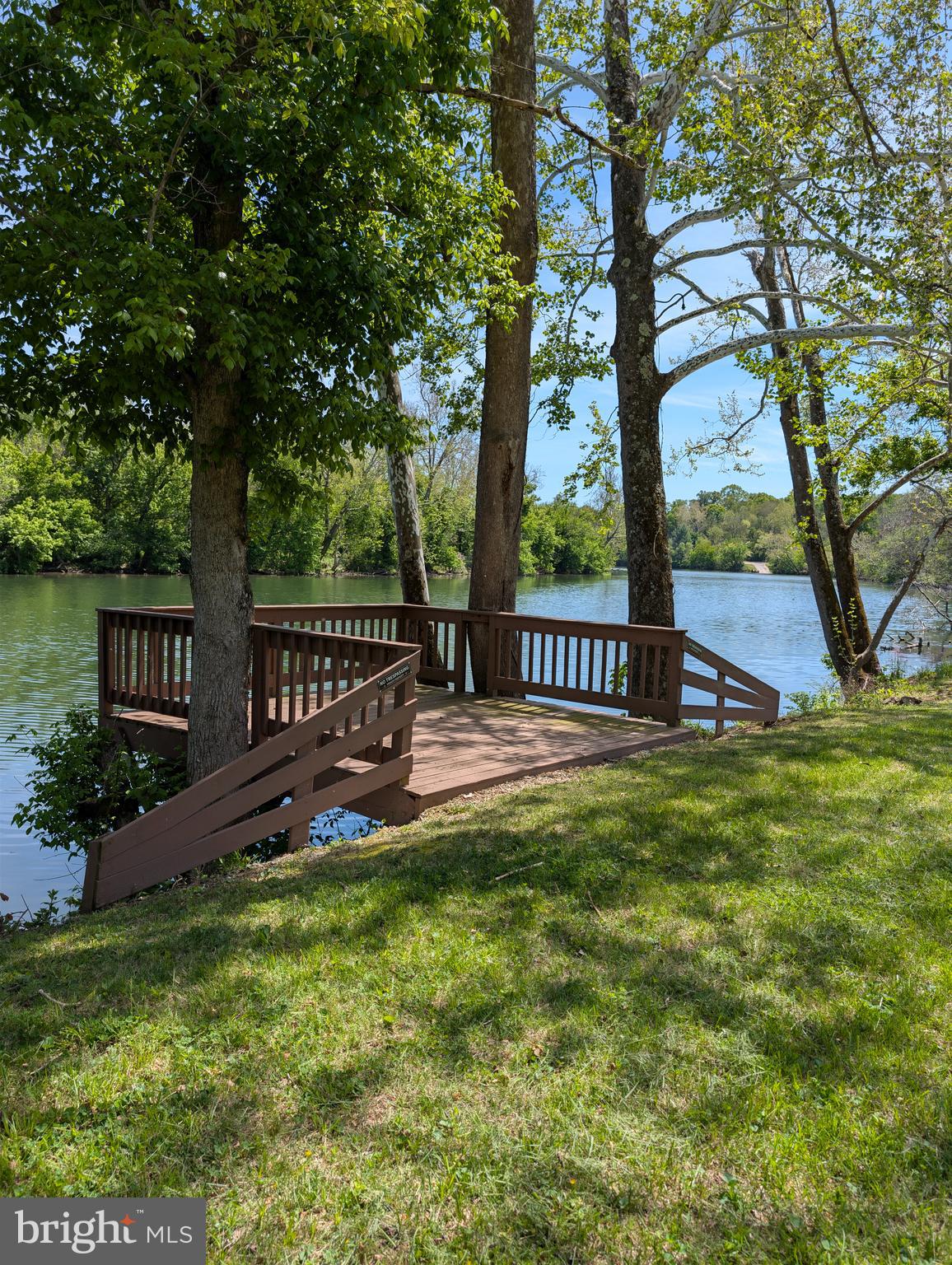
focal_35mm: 24
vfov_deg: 71.5
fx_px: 878
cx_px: 476
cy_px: 632
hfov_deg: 56.9
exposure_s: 1/1040
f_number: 1.68
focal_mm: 6.9
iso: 23
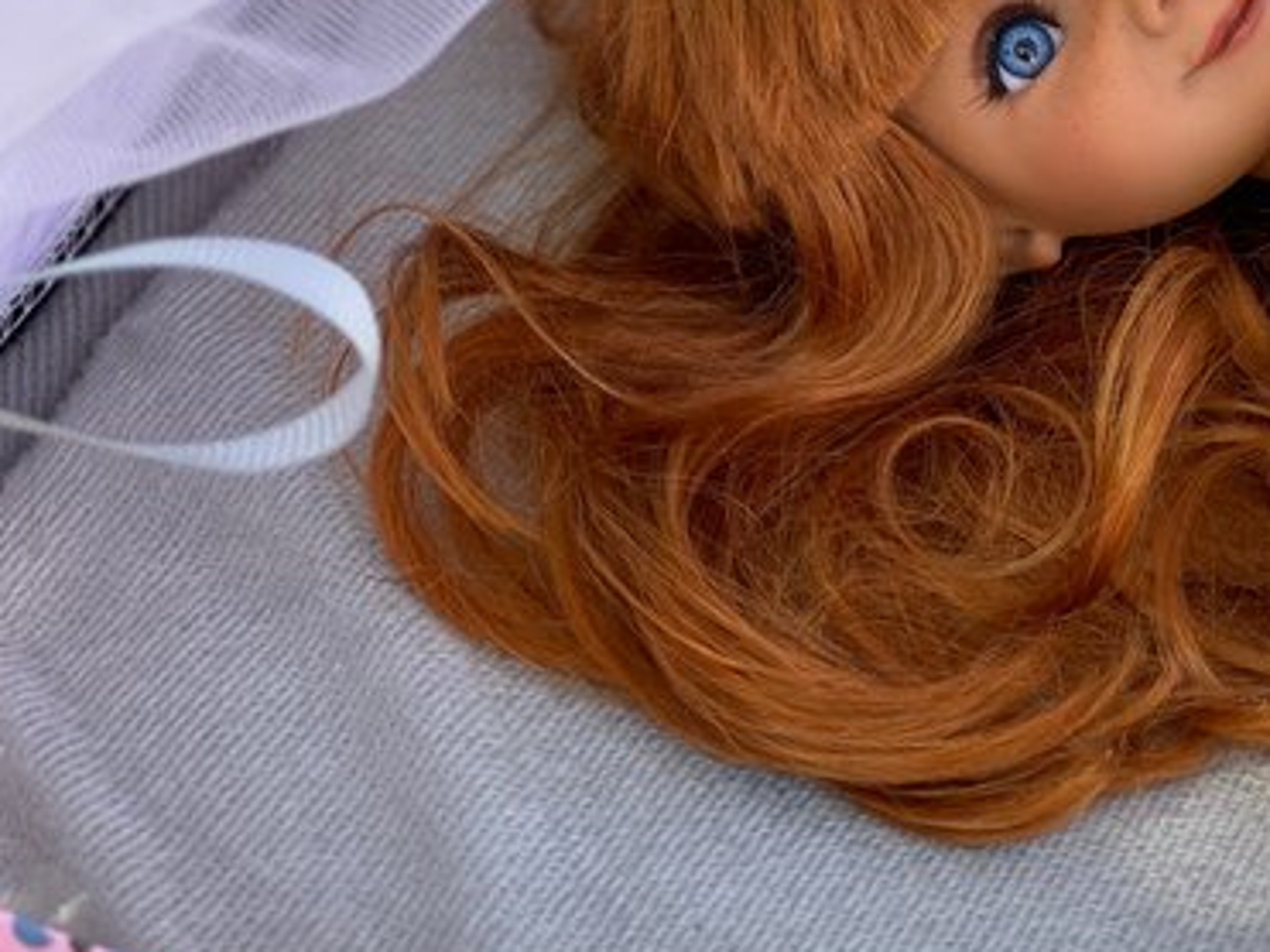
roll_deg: -3.3
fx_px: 3851
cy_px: 205
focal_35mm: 105
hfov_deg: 18.3
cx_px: 1256
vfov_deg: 14.0
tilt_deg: -40.3
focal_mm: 6
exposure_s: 1/122
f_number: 2
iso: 32
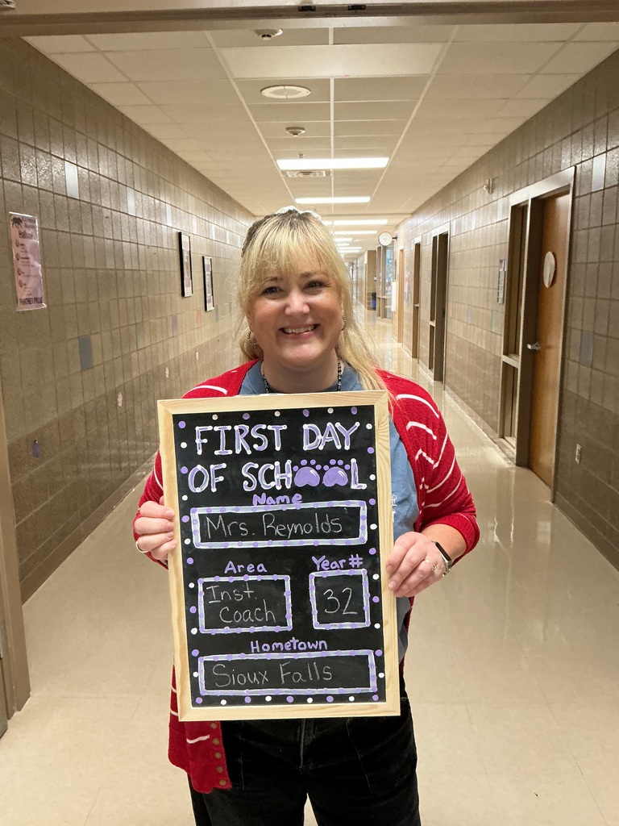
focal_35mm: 29
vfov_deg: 61.7
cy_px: 413
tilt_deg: -10.4
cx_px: 310
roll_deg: +1.0
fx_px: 691
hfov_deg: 48.2
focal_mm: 3
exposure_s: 1/60
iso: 250
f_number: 1.8
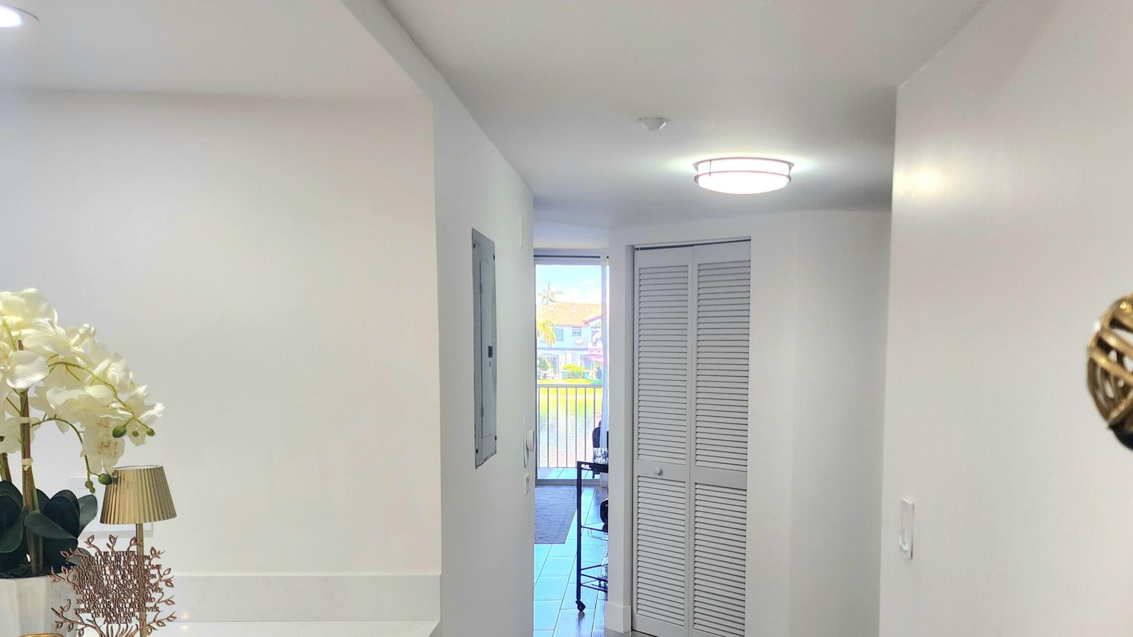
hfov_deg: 59.0
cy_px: 427
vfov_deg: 35.3
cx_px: 685
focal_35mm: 33
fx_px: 991
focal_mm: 6.4
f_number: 1.8
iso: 125
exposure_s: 1/120
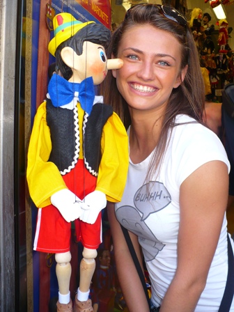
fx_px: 333
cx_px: 117
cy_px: 156
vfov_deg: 50.1
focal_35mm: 37
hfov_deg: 38.7
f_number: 2.8
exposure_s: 1/125
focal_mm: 6.1
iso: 100
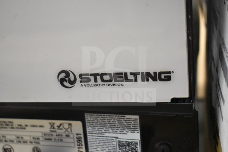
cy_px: 76
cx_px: 114
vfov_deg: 26.5
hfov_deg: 38.9
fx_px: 323
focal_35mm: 51
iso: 6400
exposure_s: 1/100
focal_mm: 34
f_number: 5
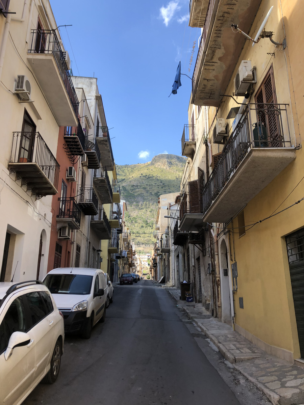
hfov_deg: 49.7
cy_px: 202
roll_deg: +0.4
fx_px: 328
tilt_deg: +17.7
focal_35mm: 28
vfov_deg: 63.4
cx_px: 152
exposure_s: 1/528
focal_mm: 4
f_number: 1.8
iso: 20
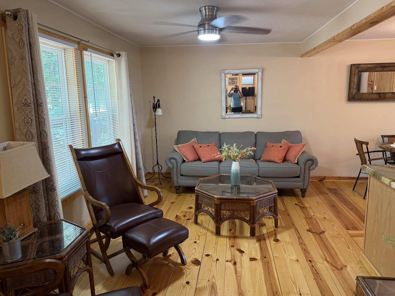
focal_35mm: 25
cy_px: 147
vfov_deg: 54.9
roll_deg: +1.5
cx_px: 198
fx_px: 285
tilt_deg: -8.8
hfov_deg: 69.4
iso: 250
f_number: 1.78
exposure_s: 1/60
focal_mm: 6.76
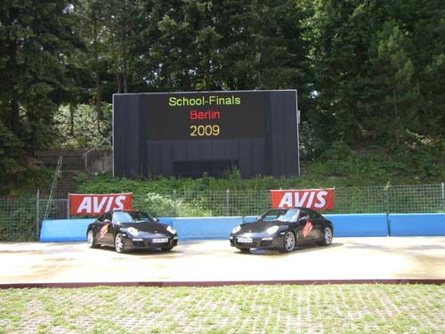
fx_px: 489
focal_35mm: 38
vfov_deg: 37.7
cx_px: 222
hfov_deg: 49.0
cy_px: 167
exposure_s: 1/200
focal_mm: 6.2
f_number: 4.3
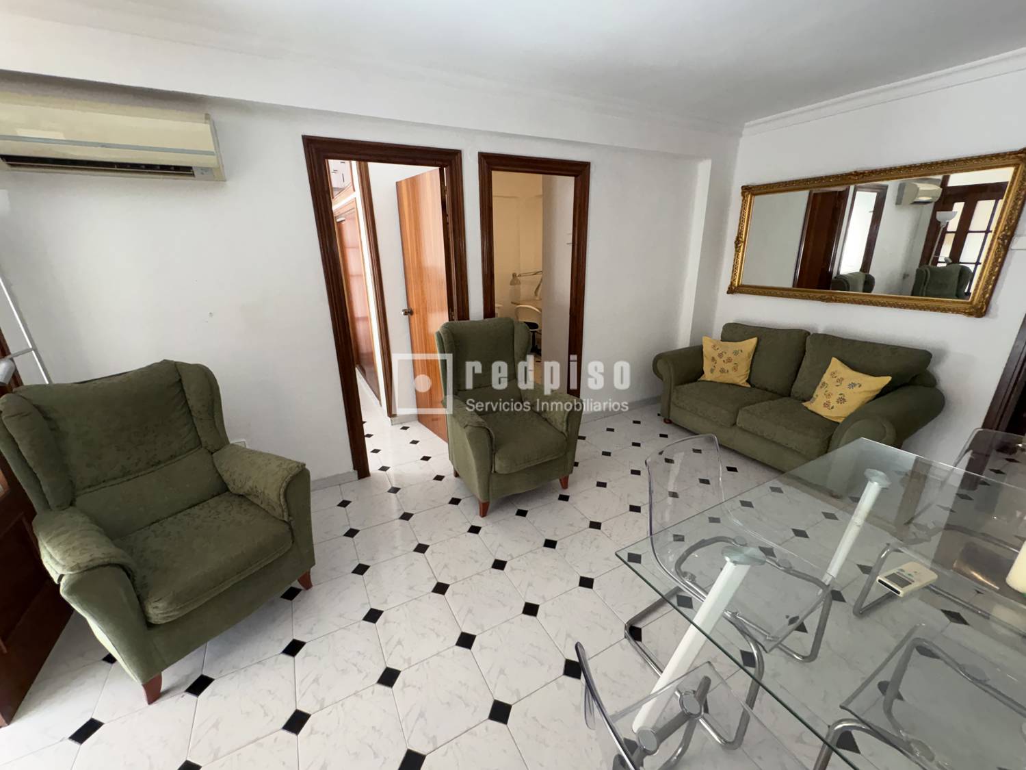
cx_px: 513
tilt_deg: -18.6
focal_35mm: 14
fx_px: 415
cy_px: 385
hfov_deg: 102.1
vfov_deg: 85.7
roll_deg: +1.2
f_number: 2.2
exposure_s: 1/117
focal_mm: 2.22
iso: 160
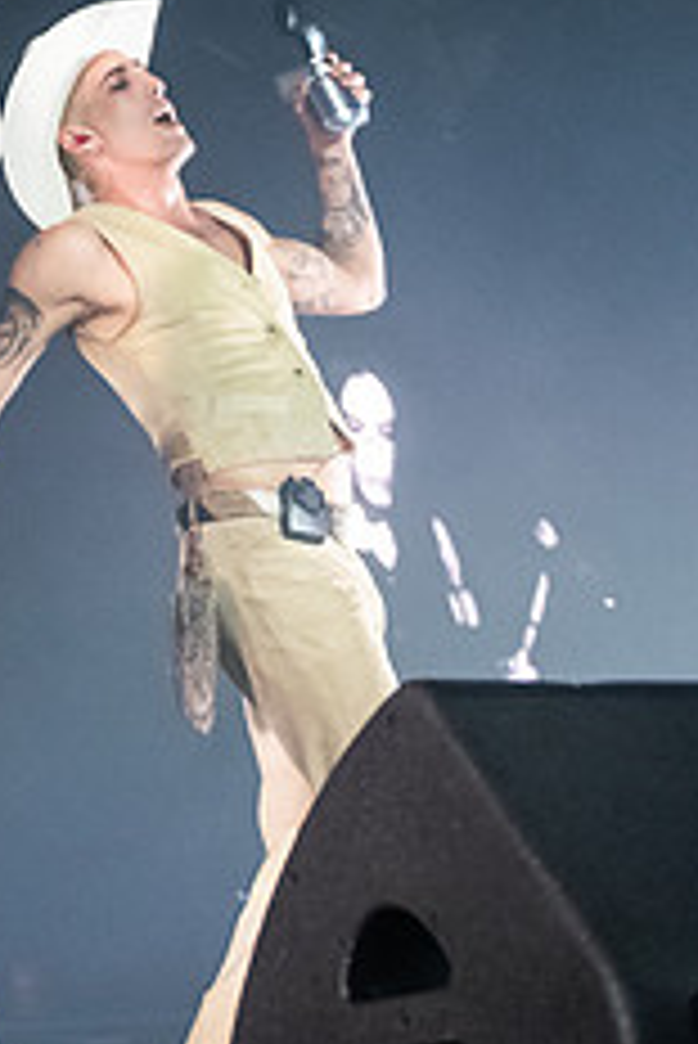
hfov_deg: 12.3
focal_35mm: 95
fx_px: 2759
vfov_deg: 20.9
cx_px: -798
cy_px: 47
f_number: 2.8
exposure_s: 1/1600
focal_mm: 26
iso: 3200
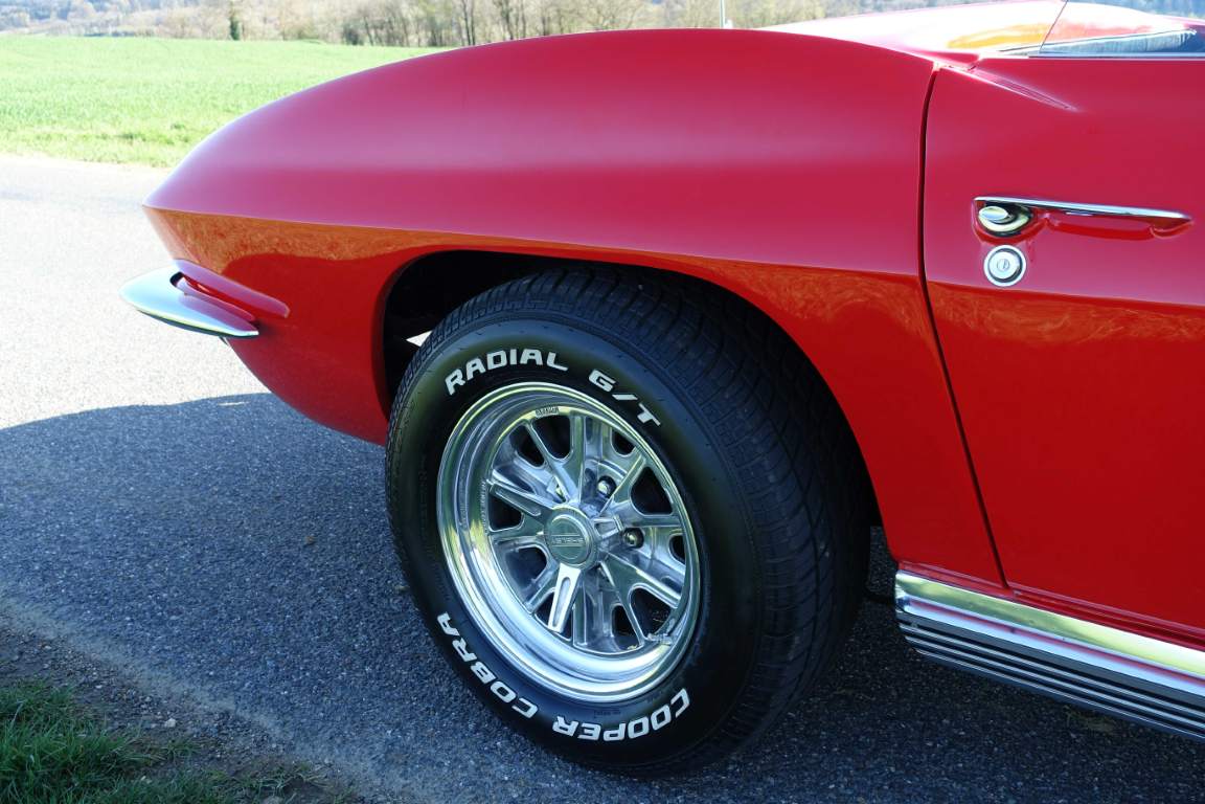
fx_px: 1238
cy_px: 402
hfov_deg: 51.9
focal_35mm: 37
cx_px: 602
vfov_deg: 35.9
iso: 125
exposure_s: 1/125
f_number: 4
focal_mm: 13.72
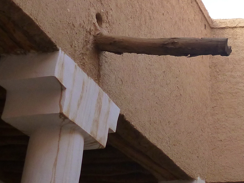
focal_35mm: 84
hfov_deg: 21.8
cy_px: 86
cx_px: 284
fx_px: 592
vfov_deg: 17.6
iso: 160
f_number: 3.3
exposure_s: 1/125
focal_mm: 4.9
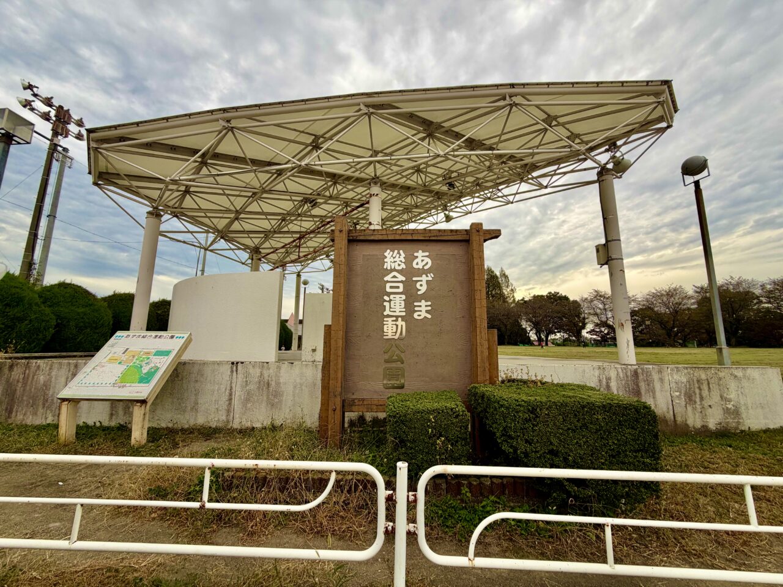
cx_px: 392
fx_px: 317
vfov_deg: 85.7
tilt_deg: +10.2
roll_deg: -0.6
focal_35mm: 14
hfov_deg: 102.1
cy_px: 294
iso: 40
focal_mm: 2.22
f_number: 2.2
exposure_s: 1/171
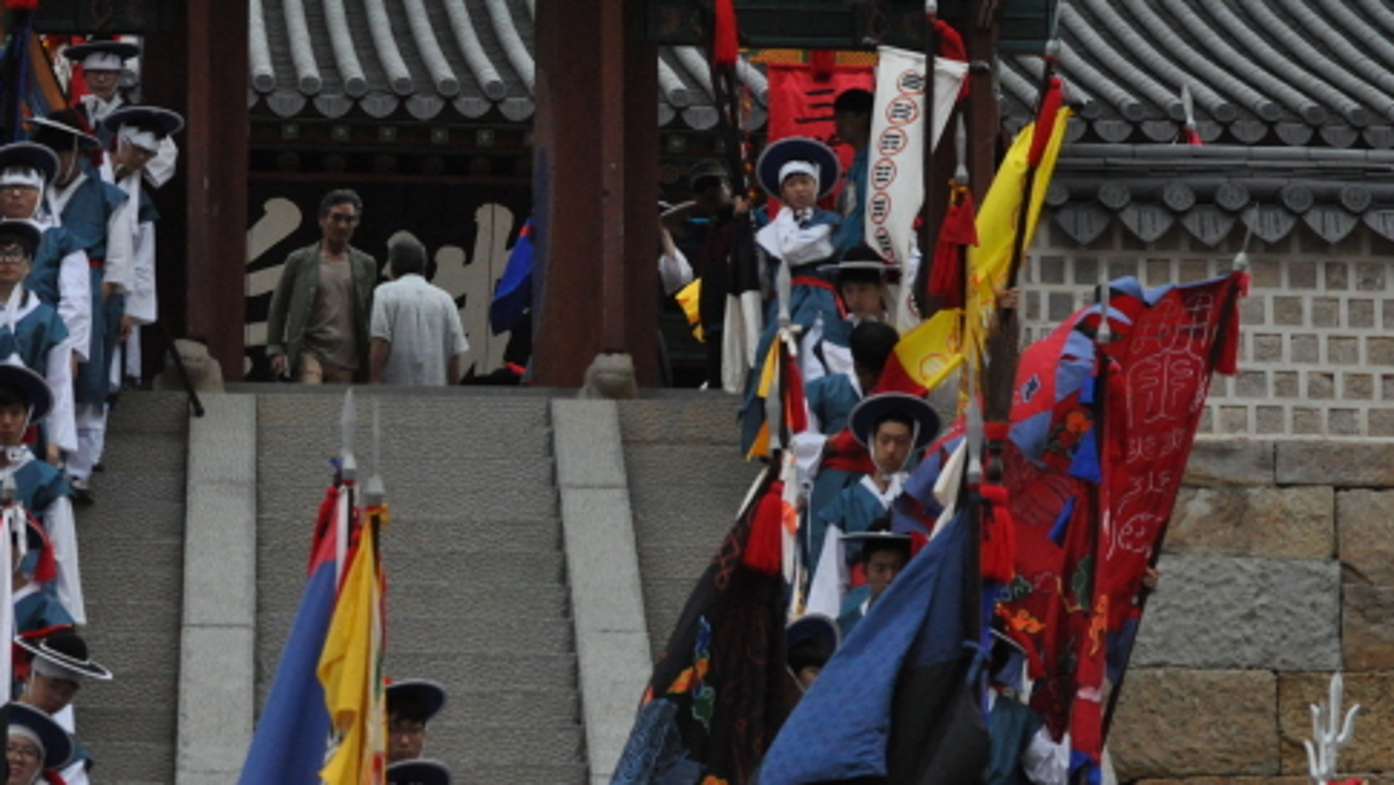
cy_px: 571
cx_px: 480
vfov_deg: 2.9
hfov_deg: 5.2
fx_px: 15305
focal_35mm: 414
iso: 2000
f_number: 5.6
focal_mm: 200
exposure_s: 1/2000
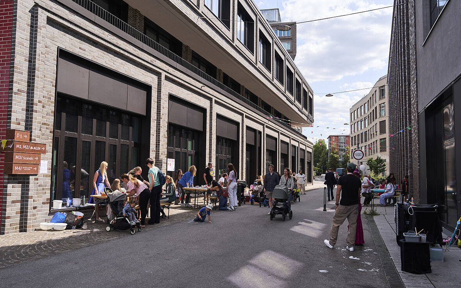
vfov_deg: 41.8
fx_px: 377
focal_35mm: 30
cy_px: 146
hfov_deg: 62.9
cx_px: 231
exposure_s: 1/2000
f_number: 3.5
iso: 250
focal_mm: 29
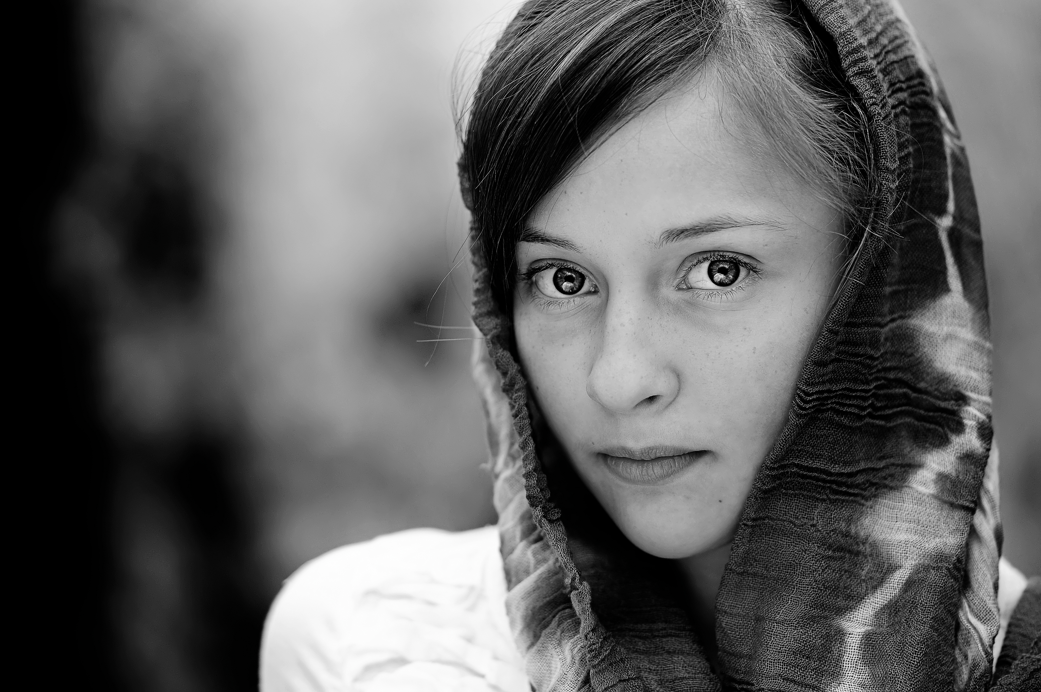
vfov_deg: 6.9
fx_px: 5780
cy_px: 346
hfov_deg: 10.3
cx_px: 520
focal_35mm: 200
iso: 500
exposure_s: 1/400
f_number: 3.5
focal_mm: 200
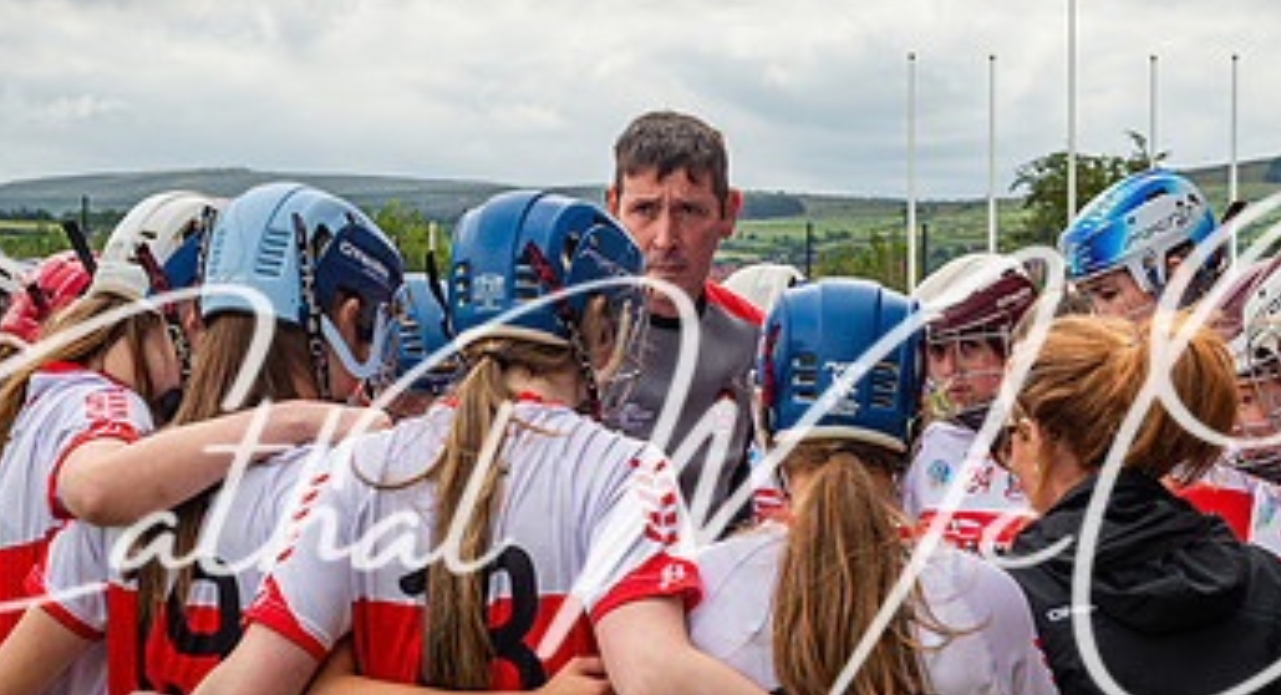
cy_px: 248
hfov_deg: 17.3
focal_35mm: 125
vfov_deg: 9.4
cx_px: 706
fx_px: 4210
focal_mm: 70
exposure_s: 1/100
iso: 100
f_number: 6.3
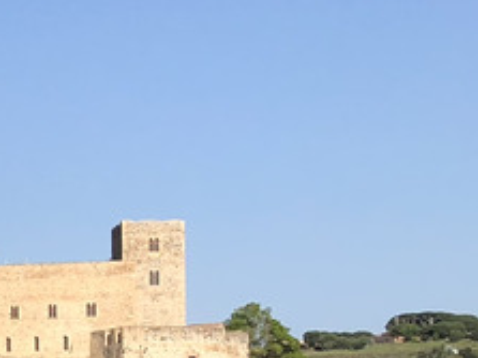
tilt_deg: +2.0
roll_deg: +0.2
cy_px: 382
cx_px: -800
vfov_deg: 9.7
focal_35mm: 151
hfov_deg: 10.5
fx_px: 2084
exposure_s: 1/2000
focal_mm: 4
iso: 20
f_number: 1.8
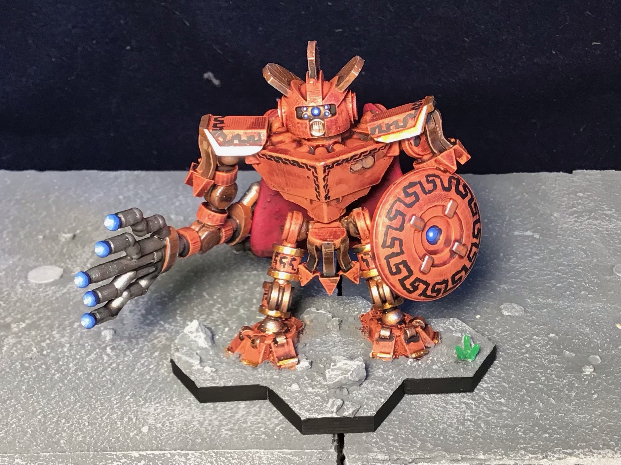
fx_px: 556
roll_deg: -0.6
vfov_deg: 45.4
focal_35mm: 31
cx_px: 310
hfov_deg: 58.4
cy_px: 232
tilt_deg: -28.6
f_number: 2.4
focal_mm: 3.3
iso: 64
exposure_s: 1/33
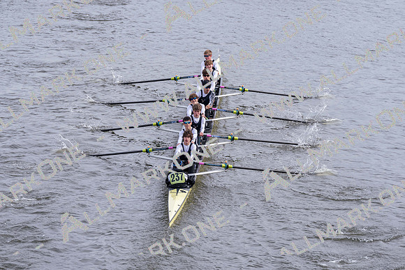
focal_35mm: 200
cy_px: 135
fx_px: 2250
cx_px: 202
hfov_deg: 10.3
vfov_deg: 6.9
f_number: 5.6
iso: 400
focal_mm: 200
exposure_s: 1/1600
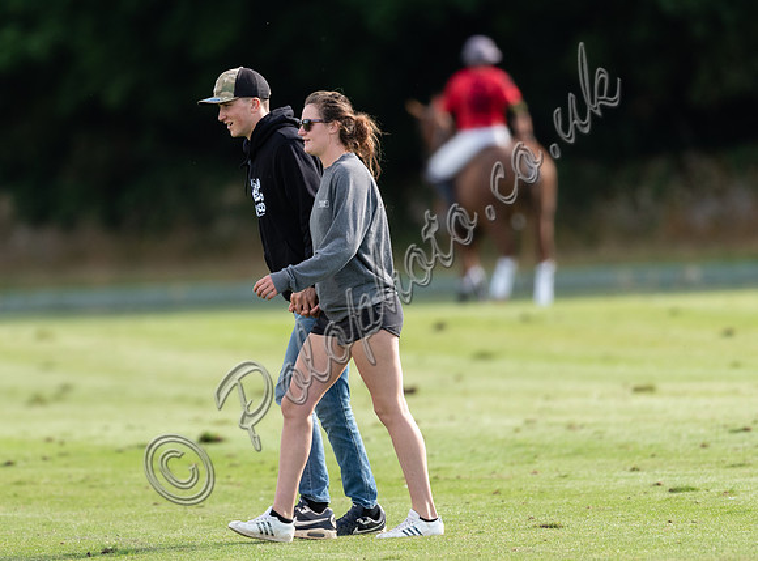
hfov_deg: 2.5
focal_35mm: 787
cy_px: 285
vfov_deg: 1.9
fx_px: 17152
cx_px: 250
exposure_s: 1/1250
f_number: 4
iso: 500
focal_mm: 500
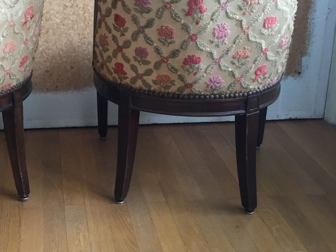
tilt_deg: -16.4
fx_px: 553
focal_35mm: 57
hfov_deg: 32.7
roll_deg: +0.8
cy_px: 64
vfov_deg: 25.4
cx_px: 61
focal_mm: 3.3
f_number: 2.4
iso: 125
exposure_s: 1/33
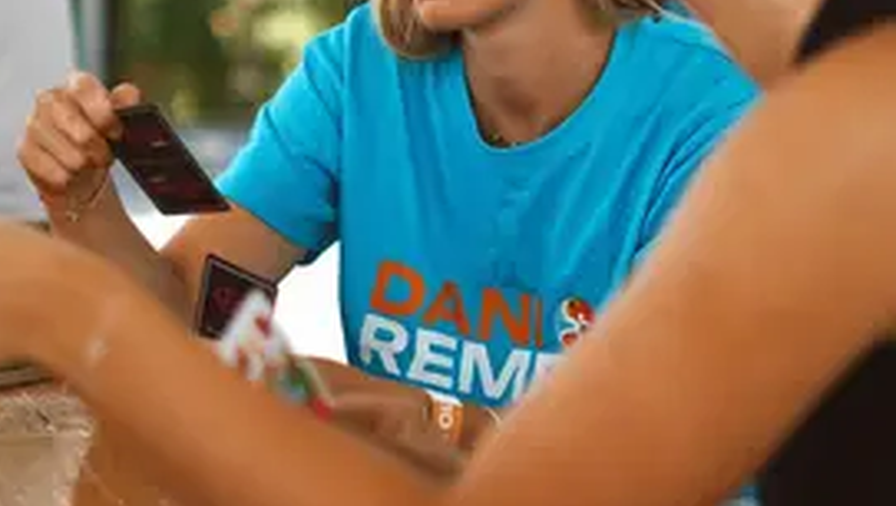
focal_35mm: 139
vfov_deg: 8.7
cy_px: 89
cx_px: 397
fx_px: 3305
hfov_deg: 15.4
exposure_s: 1/1600
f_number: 1.8
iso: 100
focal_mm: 50
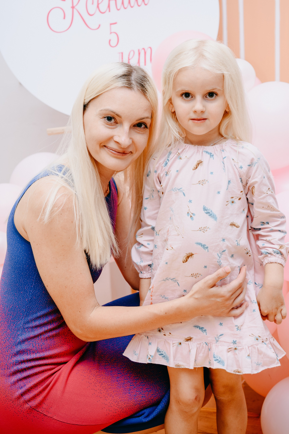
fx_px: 735
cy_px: 178
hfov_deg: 22.2
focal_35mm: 61
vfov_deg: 32.8
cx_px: 172
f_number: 3.5
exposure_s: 1/160
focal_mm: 50
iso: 200
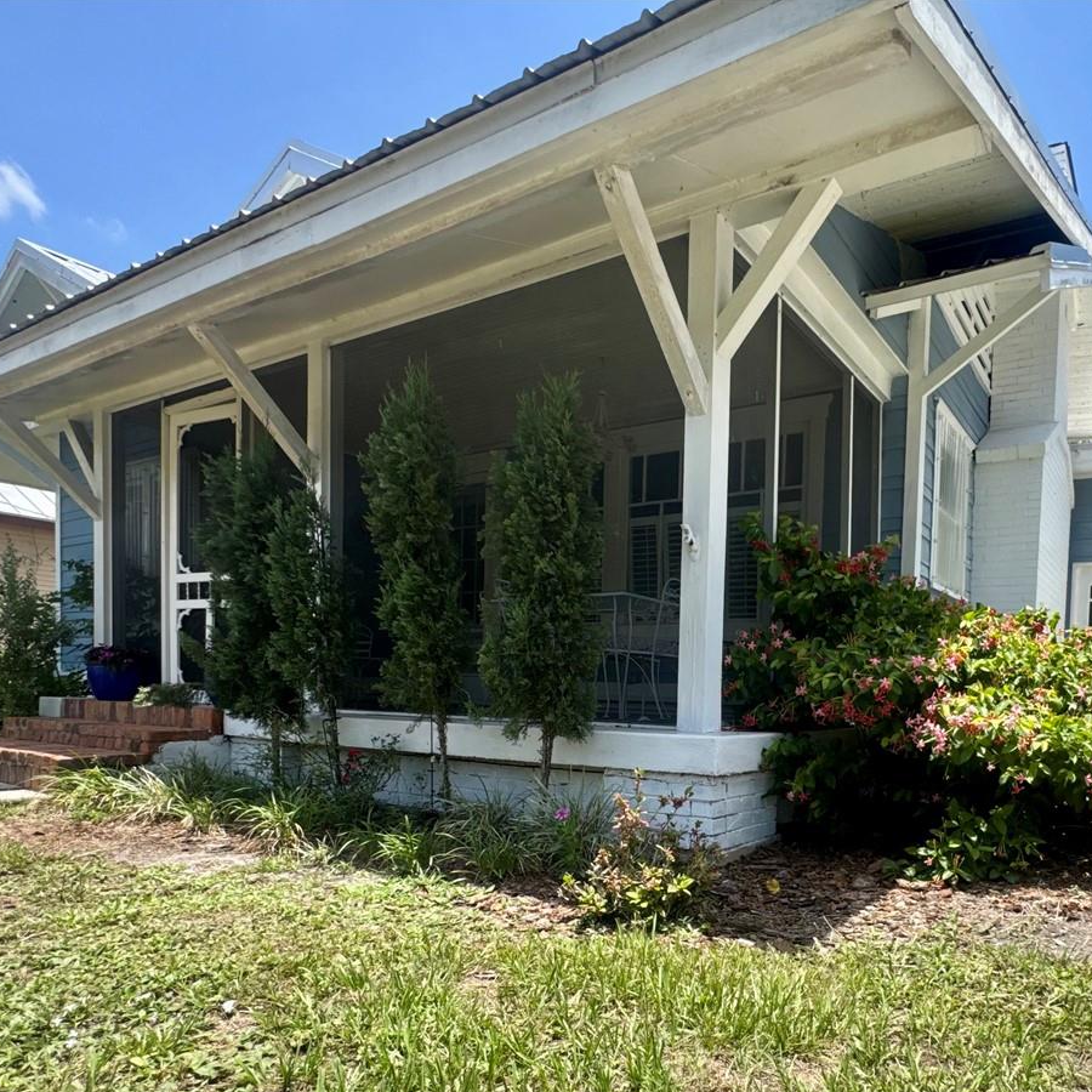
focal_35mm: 22
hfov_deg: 67.1
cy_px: 726
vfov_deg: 67.8
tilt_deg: -2.4
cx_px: 757
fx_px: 785
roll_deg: -2.2
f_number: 2.2
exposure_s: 1/763
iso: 40
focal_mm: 2.22
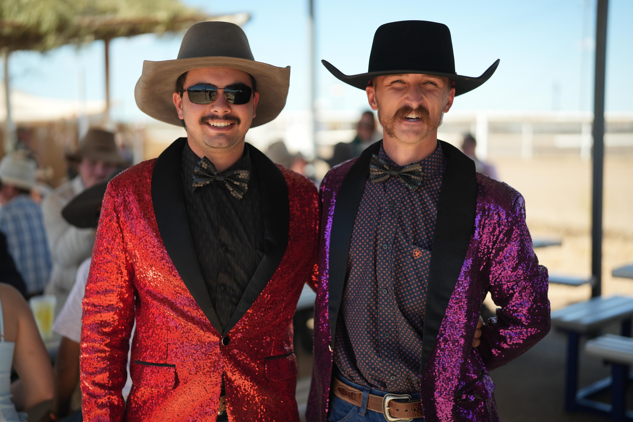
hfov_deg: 39.6
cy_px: 211
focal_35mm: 50
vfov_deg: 27.0
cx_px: 316
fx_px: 879
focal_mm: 50
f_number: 1.4
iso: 400
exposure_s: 1/1000
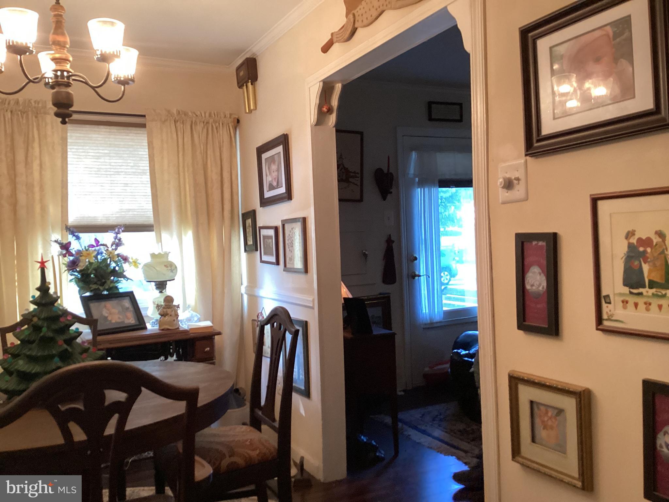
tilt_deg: +0.0
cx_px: 334
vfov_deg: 45.4
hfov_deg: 58.4
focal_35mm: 31
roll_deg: +0.3
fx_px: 599
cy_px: 251
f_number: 2.4
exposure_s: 1/60
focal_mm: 3.3
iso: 200
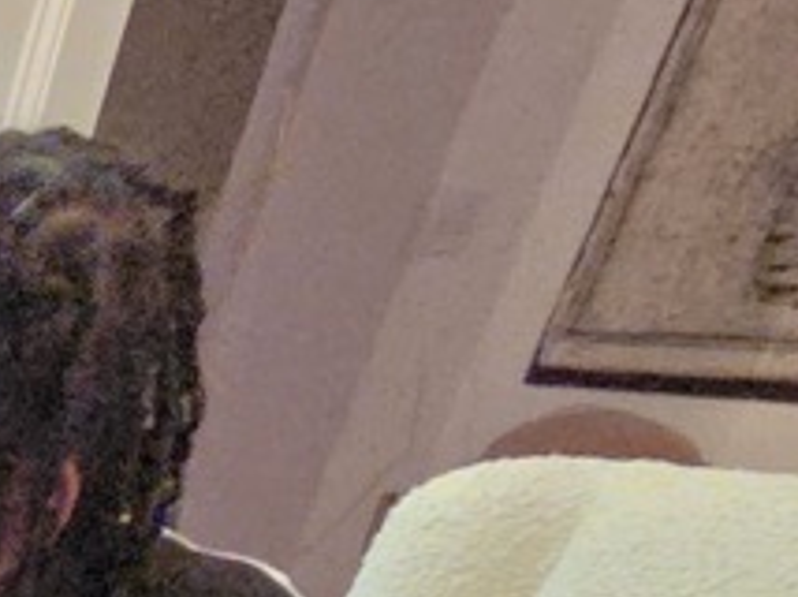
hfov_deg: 13.2
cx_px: -1342
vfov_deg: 15.5
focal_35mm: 73
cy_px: 1231
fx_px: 1681
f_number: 2.2
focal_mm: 2.2
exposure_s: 1/24
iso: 3200
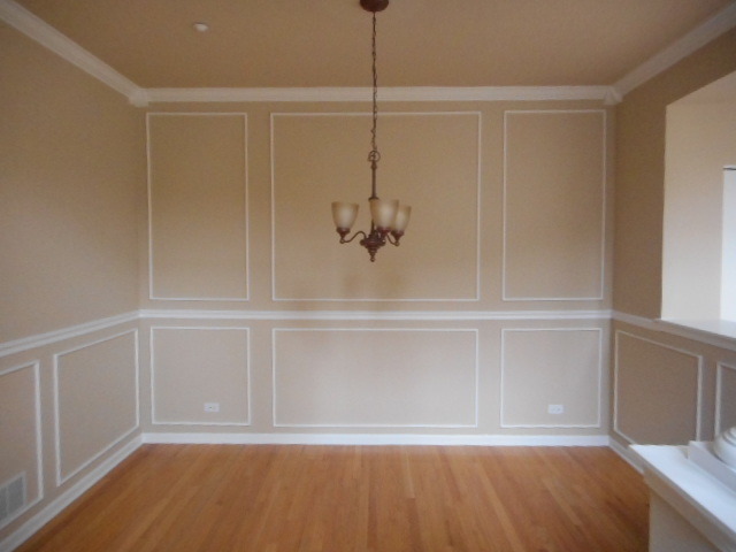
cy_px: 276
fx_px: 532
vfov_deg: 54.9
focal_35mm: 25
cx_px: 368
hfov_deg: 69.4
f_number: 3.7
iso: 800
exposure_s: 1/60
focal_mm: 4.5
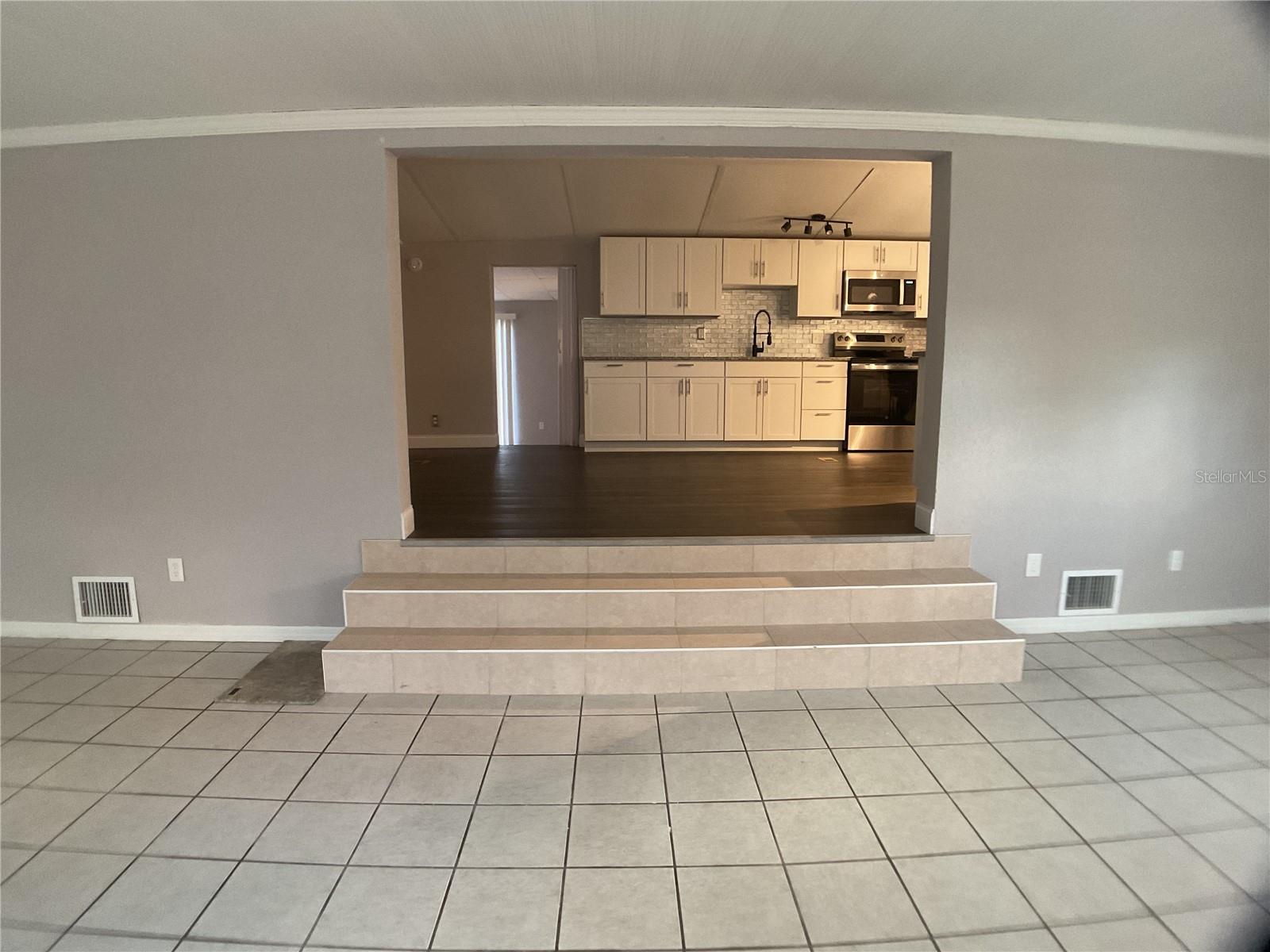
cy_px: 476
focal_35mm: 29
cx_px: 635
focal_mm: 3
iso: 200
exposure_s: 1/40
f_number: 1.8
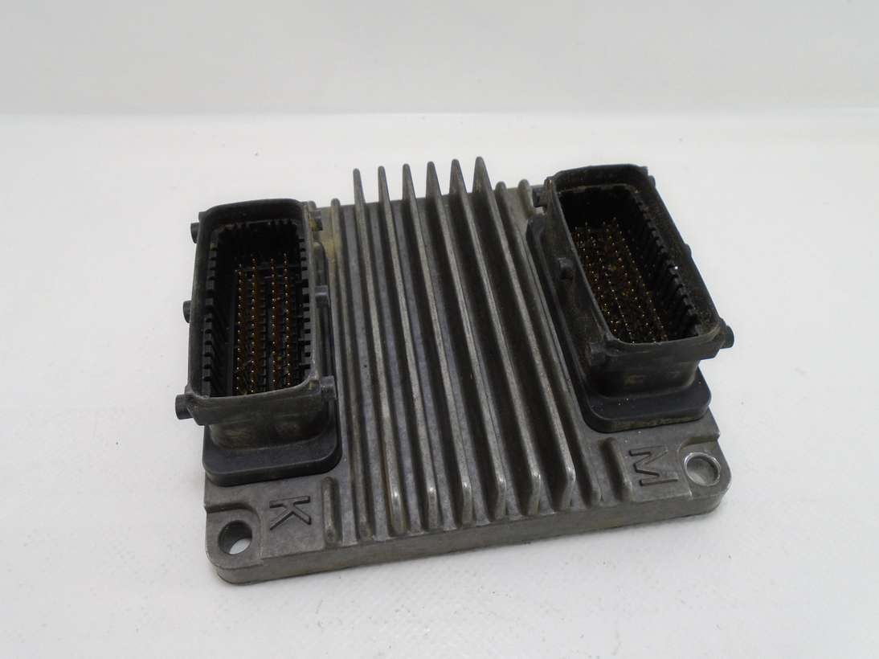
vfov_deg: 53.0
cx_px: 440
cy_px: 330
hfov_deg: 67.3
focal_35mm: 26
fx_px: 660
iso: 100
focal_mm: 4.6
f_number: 3.2
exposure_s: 1/80
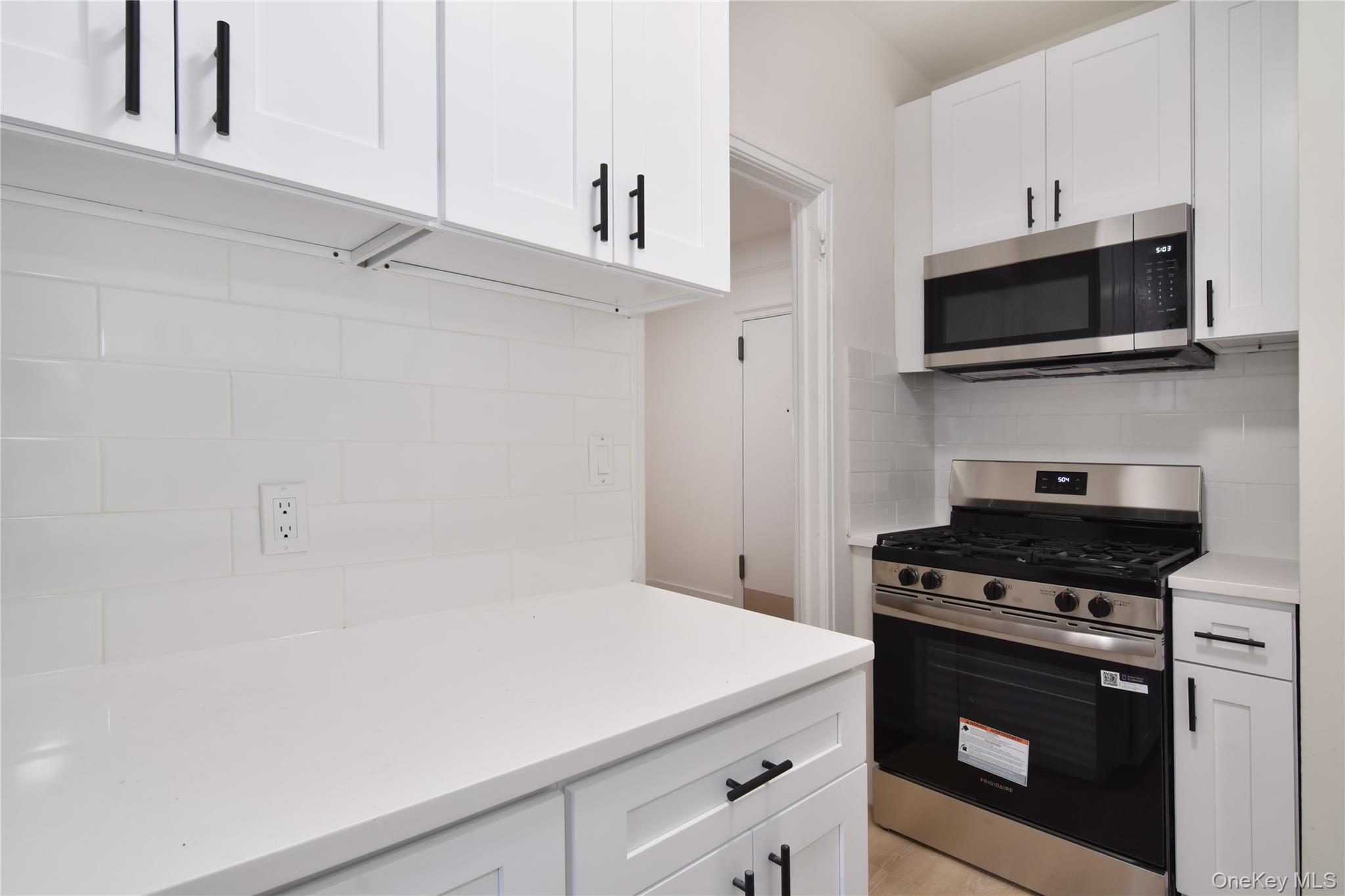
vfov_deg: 72.0
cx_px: 672
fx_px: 616
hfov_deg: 95.0
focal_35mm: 16
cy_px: 448
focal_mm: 11
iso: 640
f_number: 11
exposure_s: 1/40
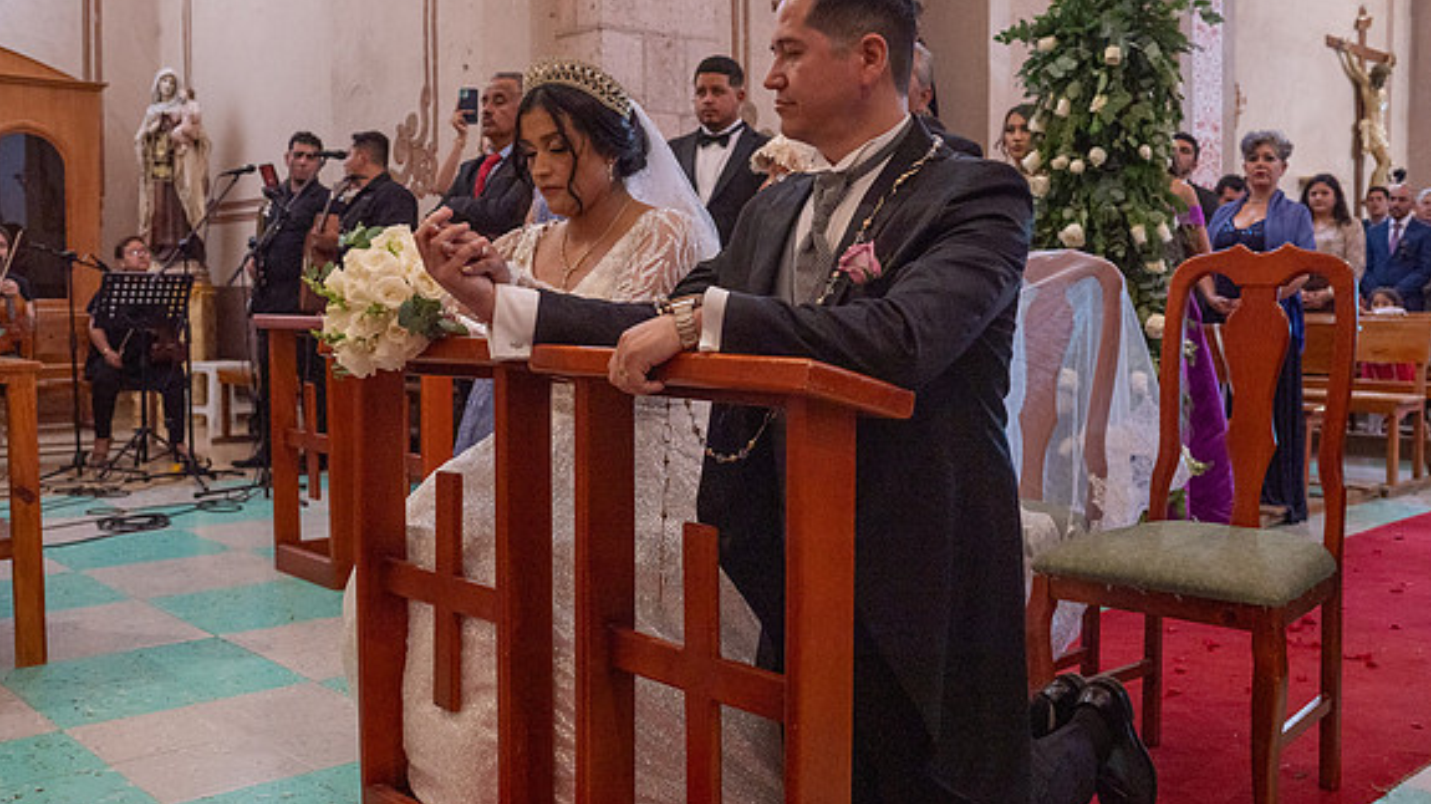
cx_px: 717
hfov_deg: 54.0
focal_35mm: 37
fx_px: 1403
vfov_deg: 32.0
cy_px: 382
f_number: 5
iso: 2500
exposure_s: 1/100
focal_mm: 35
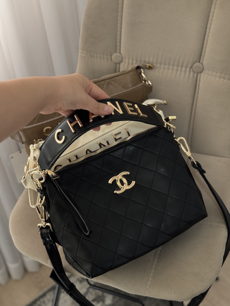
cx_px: 115
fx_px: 425
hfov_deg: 30.3
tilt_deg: -47.1
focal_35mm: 48
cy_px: 153
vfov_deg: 39.7
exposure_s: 1/113
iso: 100
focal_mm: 6.76
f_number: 1.78
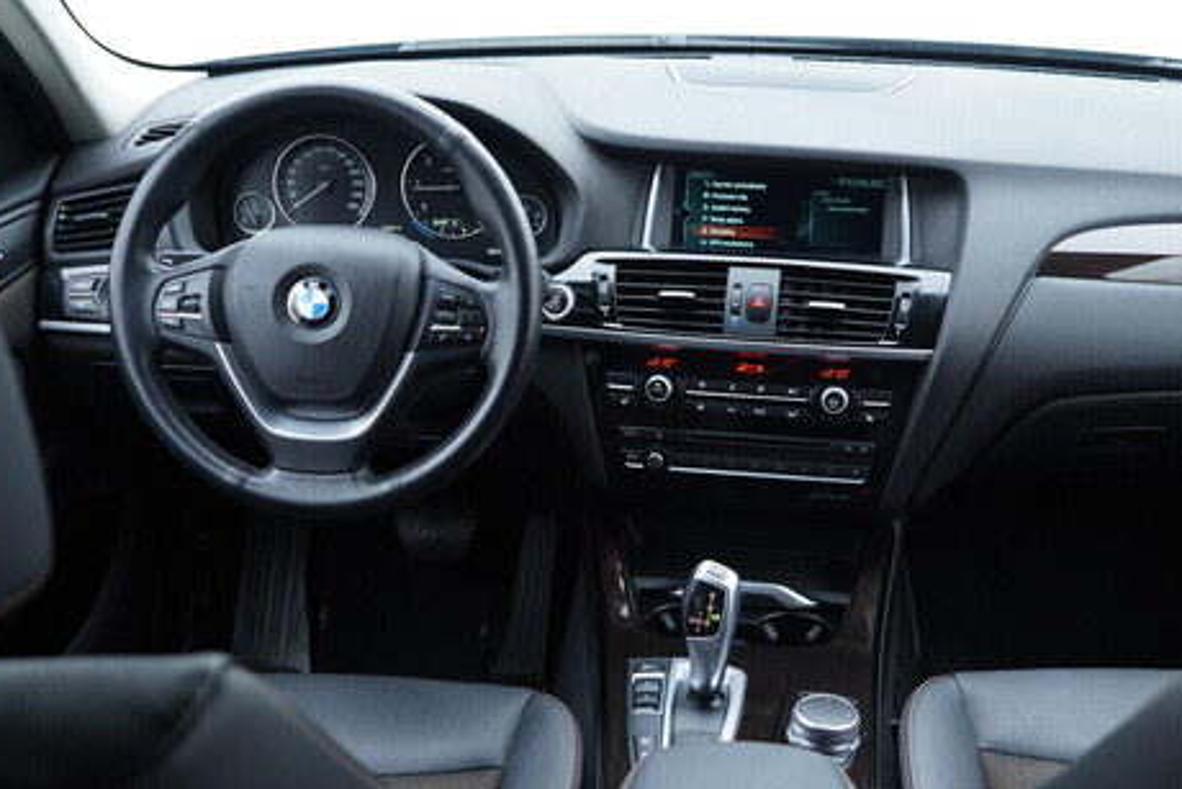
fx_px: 1412
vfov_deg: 31.1
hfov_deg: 45.3
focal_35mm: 43
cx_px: 673
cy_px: 466
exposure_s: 1/40
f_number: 2.8
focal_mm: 24
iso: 320
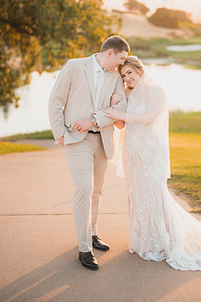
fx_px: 578
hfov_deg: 19.7
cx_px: 115
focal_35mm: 69
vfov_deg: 29.2
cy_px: 120
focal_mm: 50
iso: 125
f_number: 1.2
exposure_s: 1/500
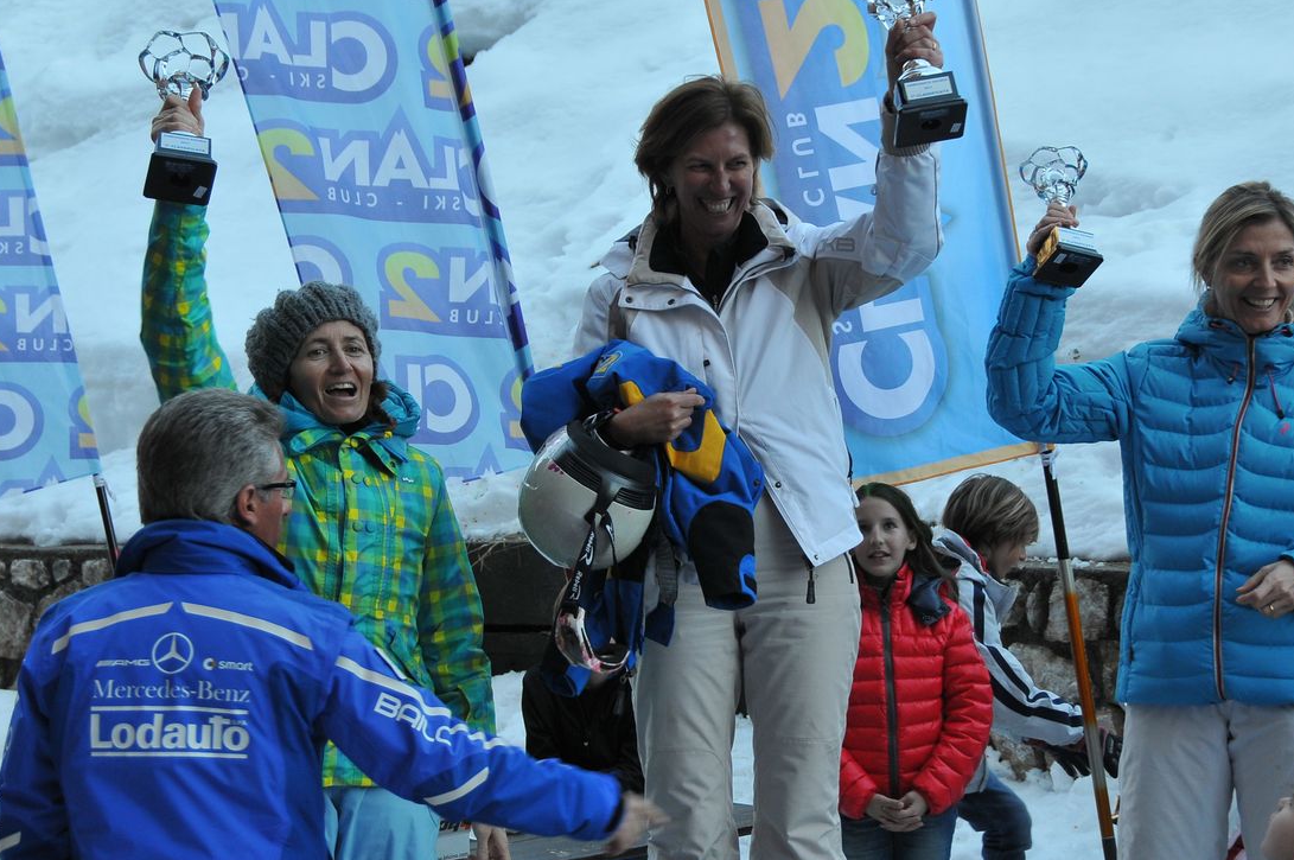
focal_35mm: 110
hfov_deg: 18.6
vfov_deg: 12.4
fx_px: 3950
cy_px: 418
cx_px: 761
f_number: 5.6
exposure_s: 1/100
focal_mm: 50
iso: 400
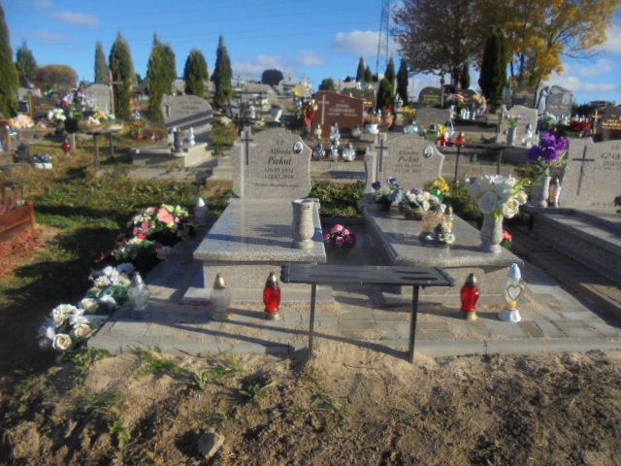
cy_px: 233
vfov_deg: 53.1
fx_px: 466
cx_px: 310
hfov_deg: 67.3
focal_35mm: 26
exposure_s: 1/800
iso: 100
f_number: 3.5
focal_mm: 4.6
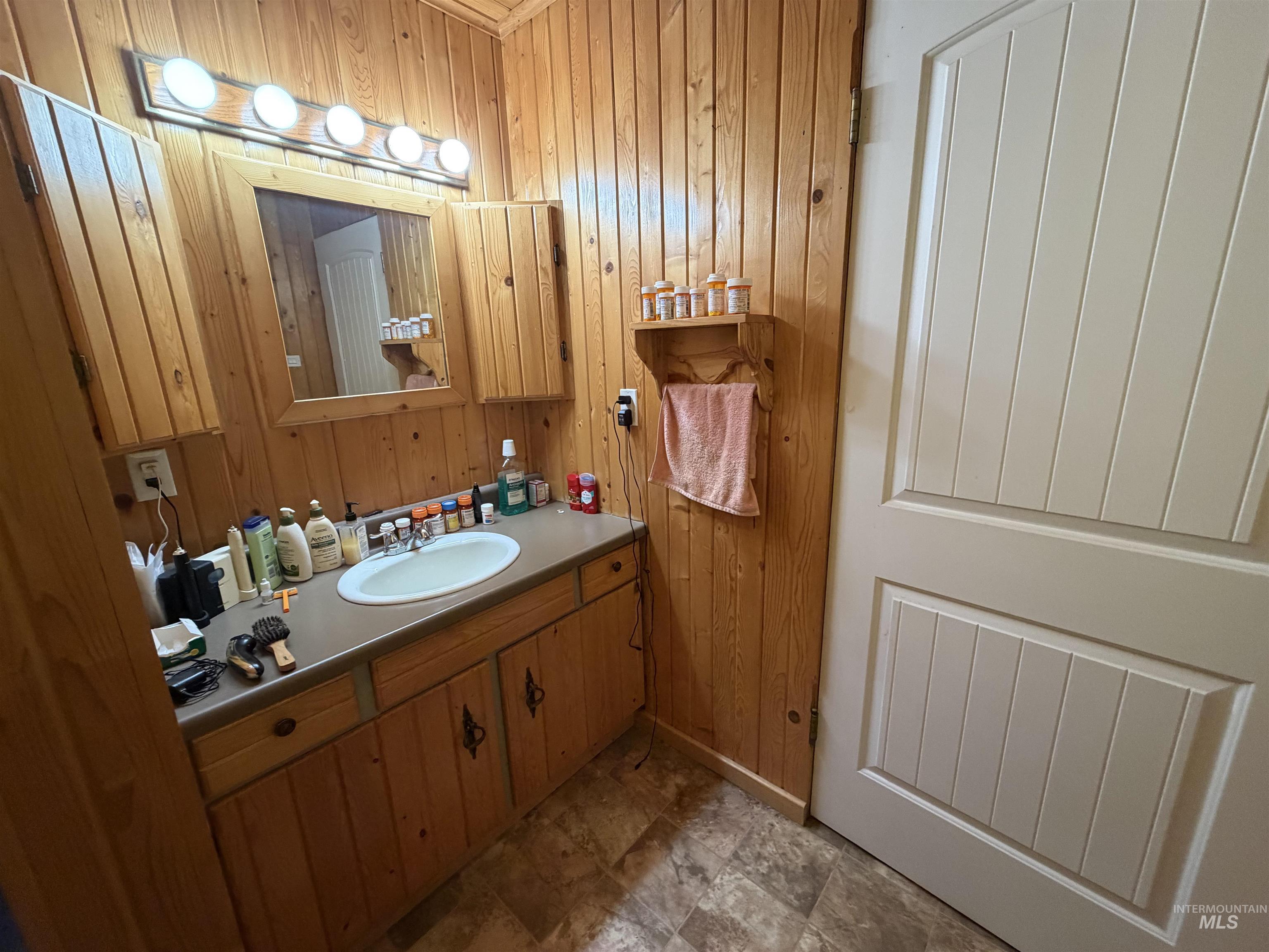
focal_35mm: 14
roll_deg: +2.1
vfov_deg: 85.7
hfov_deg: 102.1
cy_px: 476
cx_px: 634
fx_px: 513
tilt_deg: -14.3
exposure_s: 1/60
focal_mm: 2.22
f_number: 2.2
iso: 320
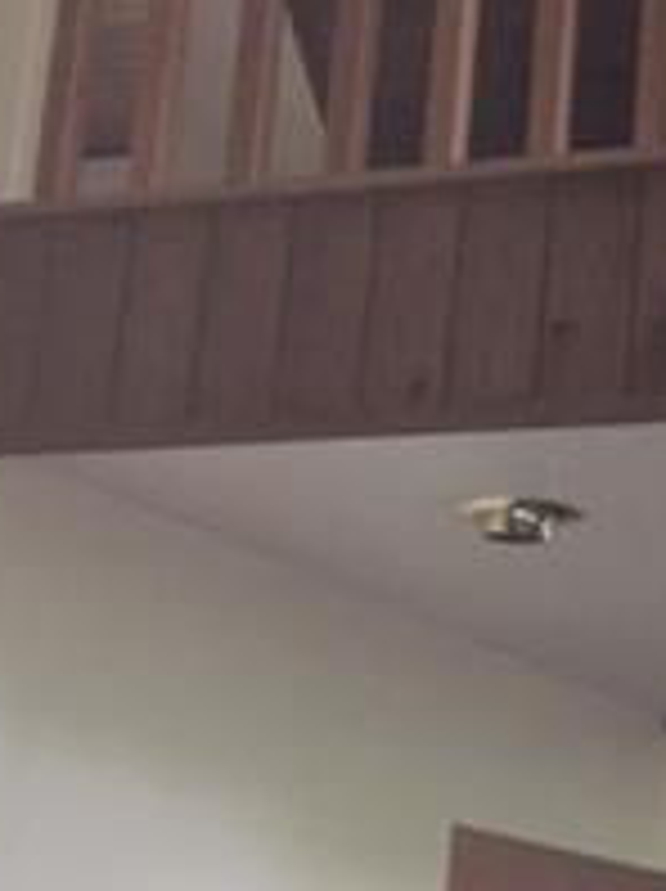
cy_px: 369
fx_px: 2262
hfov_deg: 16.1
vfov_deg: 22.3
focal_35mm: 88
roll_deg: -2.7
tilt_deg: +15.9
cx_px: 801
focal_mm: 4.15
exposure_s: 1/30
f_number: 2.2
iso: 32
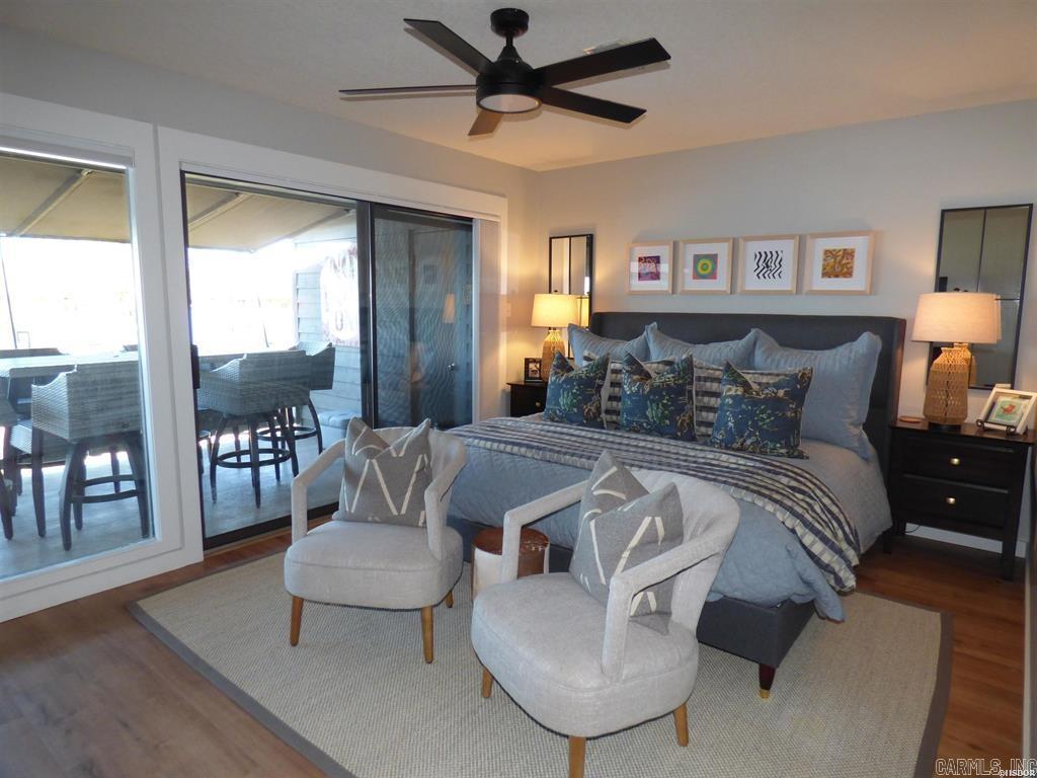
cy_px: 389
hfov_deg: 81.7
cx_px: 518
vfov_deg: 66.0
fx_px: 599
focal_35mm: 20
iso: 250
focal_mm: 3.58
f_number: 2.8
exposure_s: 1/60
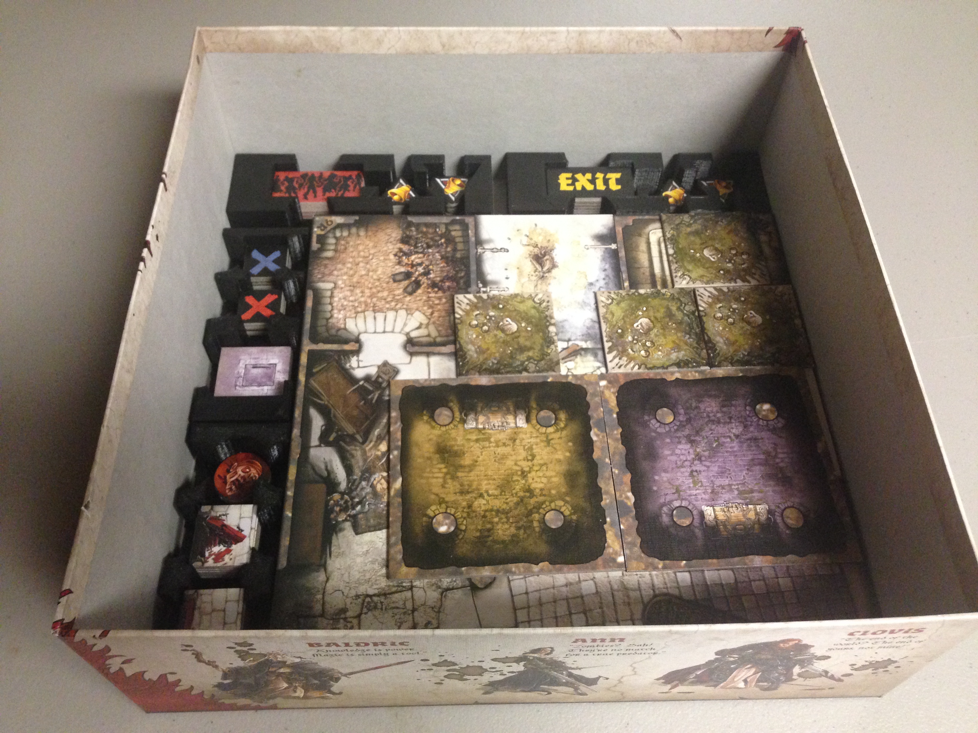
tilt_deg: -57.2
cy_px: 366
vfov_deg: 42.9
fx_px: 932
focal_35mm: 33
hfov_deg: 55.4
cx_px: 489
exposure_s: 1/20
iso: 320
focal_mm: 4.12
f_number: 2.4
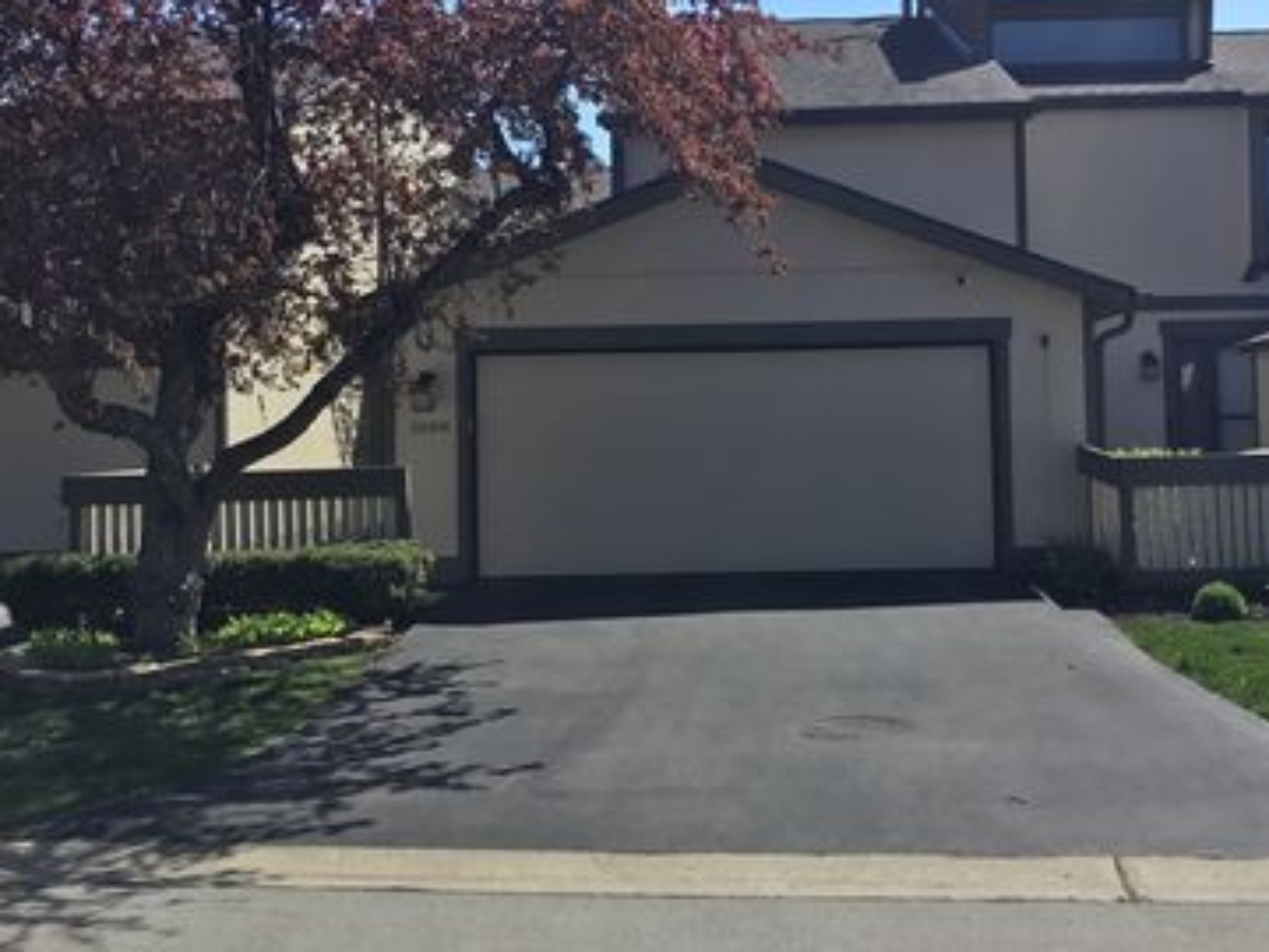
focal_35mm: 43
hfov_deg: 43.7
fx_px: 1576
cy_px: 347
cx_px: 737
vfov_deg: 33.4
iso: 25
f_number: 2.4
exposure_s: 1/1404
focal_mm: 3.3
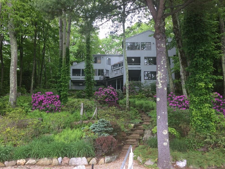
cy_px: 88
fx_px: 201
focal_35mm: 31
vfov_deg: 45.4
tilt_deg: +14.3
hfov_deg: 58.4
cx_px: 110
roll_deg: +0.0
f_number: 2.2
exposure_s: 1/194
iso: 32
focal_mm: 4.15
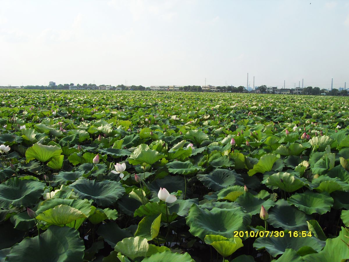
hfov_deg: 47.9
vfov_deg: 36.8
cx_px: 174
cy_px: 131
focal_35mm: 39
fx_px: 393
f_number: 6.2
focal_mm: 6.6
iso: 80
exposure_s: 1/250
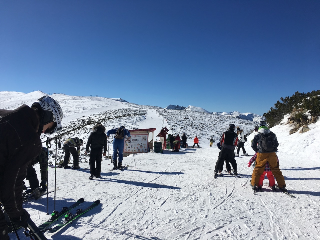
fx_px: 268
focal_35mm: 29
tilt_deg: +0.2
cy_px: 120
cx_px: 160
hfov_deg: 61.7
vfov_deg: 48.2
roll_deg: +0.4
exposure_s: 1/4808
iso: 25
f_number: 2.2
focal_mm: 4.15
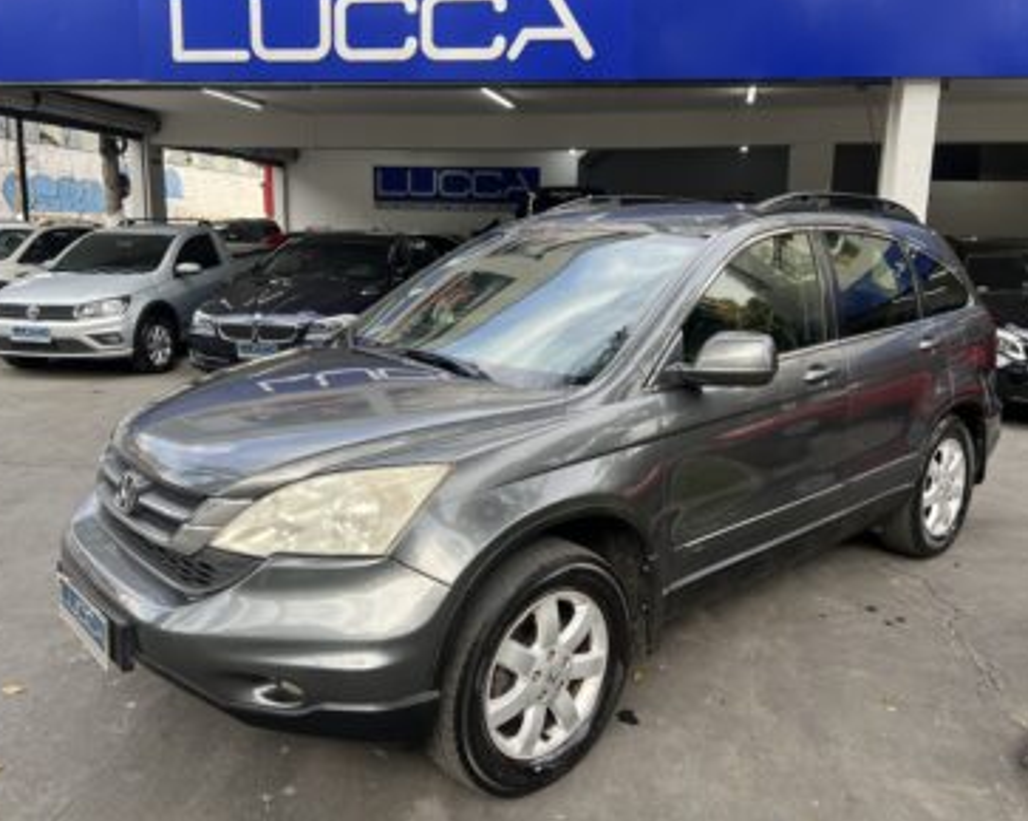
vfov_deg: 51.5
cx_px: 524
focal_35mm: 28
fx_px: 851
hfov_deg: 62.2
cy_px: 410
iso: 40
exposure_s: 1/259
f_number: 1.5
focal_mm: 5.7
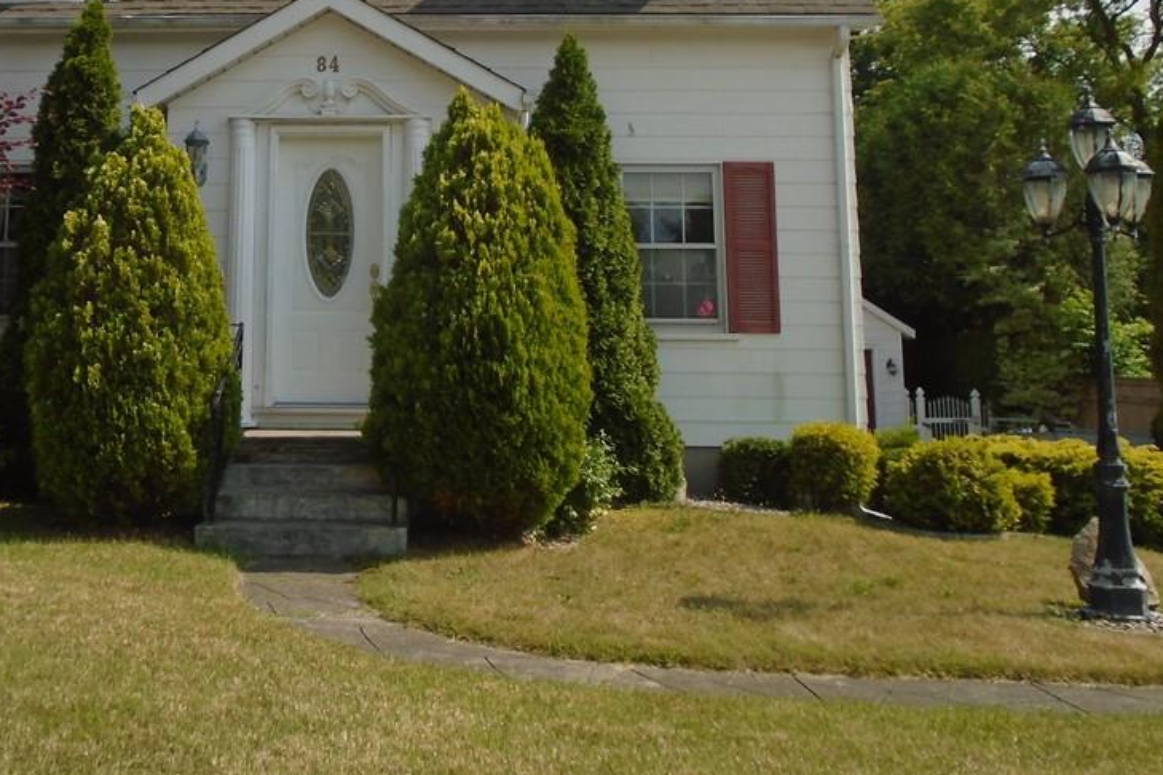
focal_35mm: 38
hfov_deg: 49.6
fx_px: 1228
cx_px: 369
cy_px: 187
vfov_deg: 34.3
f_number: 3.2
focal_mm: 4.6
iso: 100
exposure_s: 1/1250
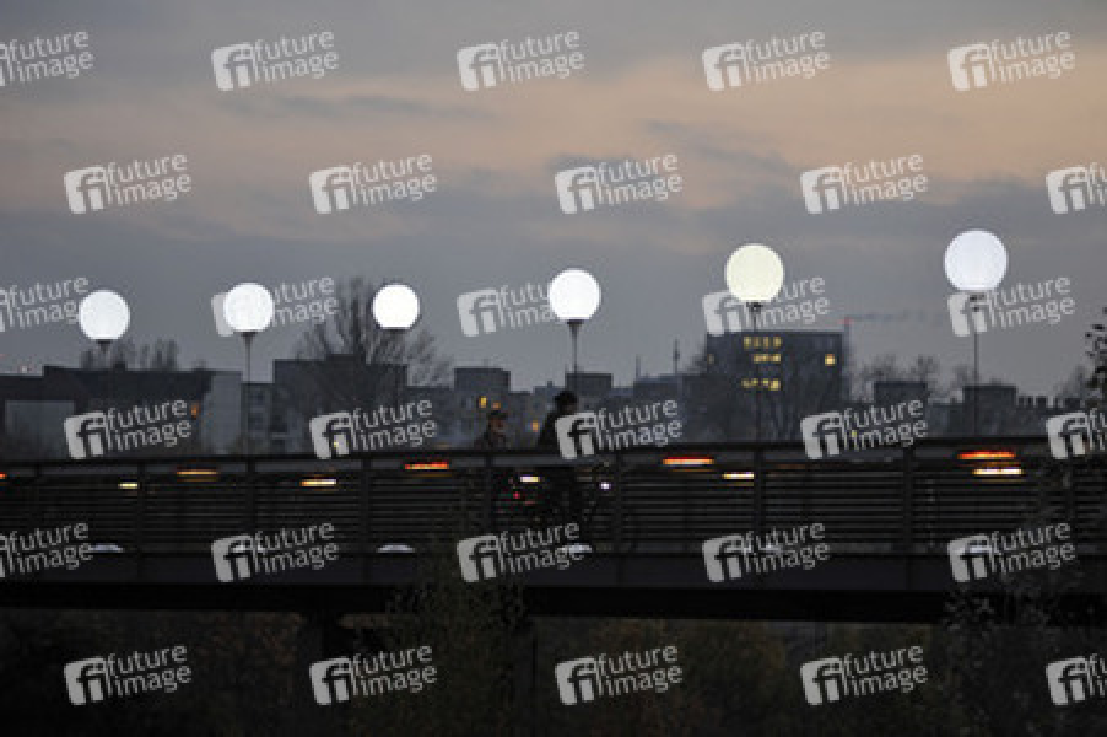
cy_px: 368
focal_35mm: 112
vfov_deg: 12.2
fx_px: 3441
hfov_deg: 18.3
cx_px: 554
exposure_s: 1/80
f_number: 2.8
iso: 1000
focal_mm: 112
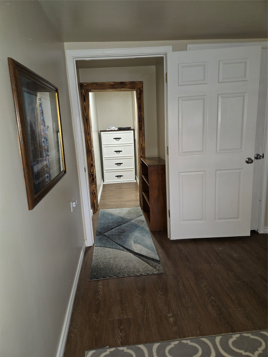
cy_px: 178
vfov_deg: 73.9
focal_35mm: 23
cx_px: 134
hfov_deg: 58.9
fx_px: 237
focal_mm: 5.4
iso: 125
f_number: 1.8
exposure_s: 1/24
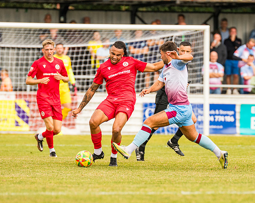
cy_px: 105
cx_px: 149
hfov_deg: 3.4
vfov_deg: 2.7
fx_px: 4333
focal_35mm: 574
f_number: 4
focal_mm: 300
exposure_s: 1/2500
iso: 640
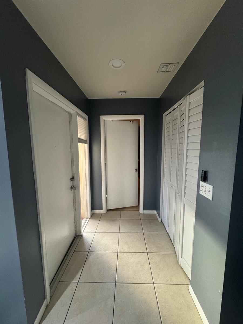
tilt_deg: -7.4
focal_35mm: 14
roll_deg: +0.7
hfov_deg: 85.7
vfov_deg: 102.1
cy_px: 162
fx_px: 131
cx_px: 122
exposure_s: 1/60
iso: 500
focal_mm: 2.22
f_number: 2.2
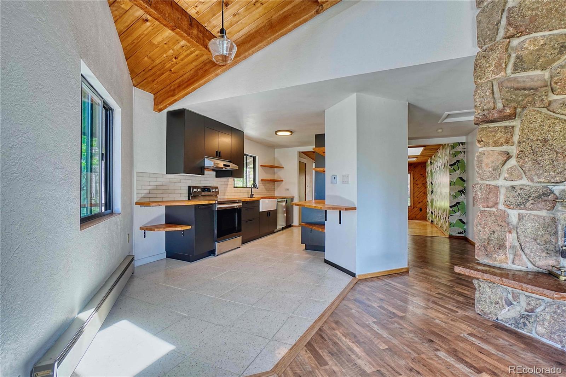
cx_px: 283
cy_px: 188
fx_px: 236
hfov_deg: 100.4
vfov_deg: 77.3
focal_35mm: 15
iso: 320
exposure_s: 1/30
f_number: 6.3
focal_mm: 10
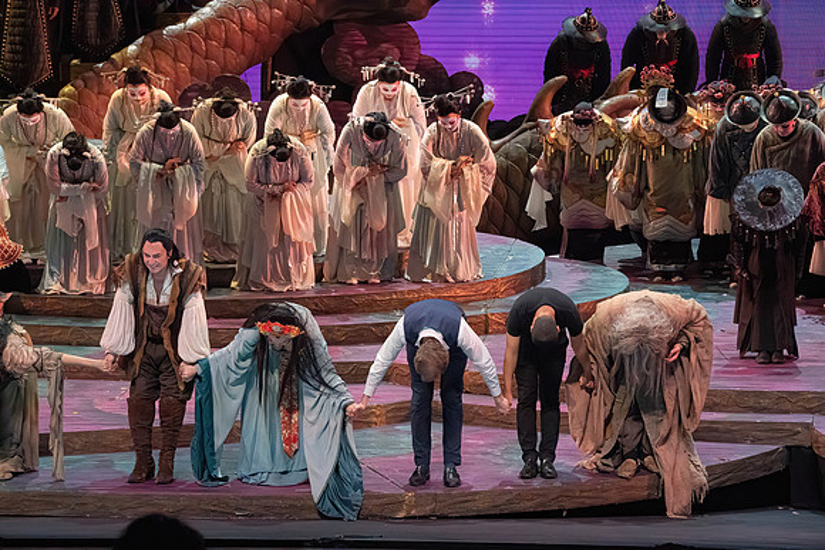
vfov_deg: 7.9
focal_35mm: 174
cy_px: 275
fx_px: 3988
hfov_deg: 11.8
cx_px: 412
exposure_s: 1/1000
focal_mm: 174
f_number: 10
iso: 20000
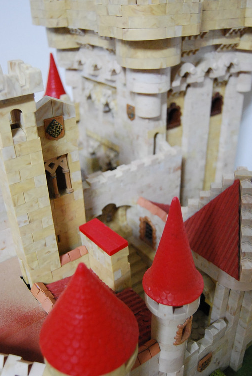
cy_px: 191
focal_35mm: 35
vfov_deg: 54.4
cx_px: 132
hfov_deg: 38.0
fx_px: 366
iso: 1600
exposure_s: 1/30
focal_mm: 22
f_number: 3.8
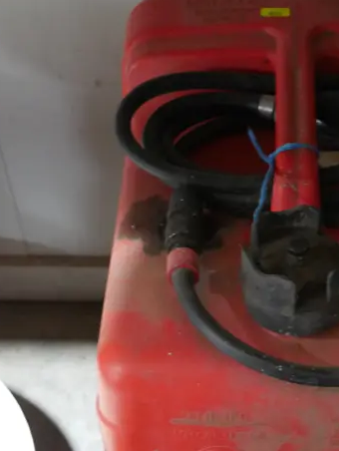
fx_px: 1004
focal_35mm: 77
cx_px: 273
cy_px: 493
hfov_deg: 19.0
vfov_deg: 23.8
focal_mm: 17
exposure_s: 1/60
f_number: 4
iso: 2500
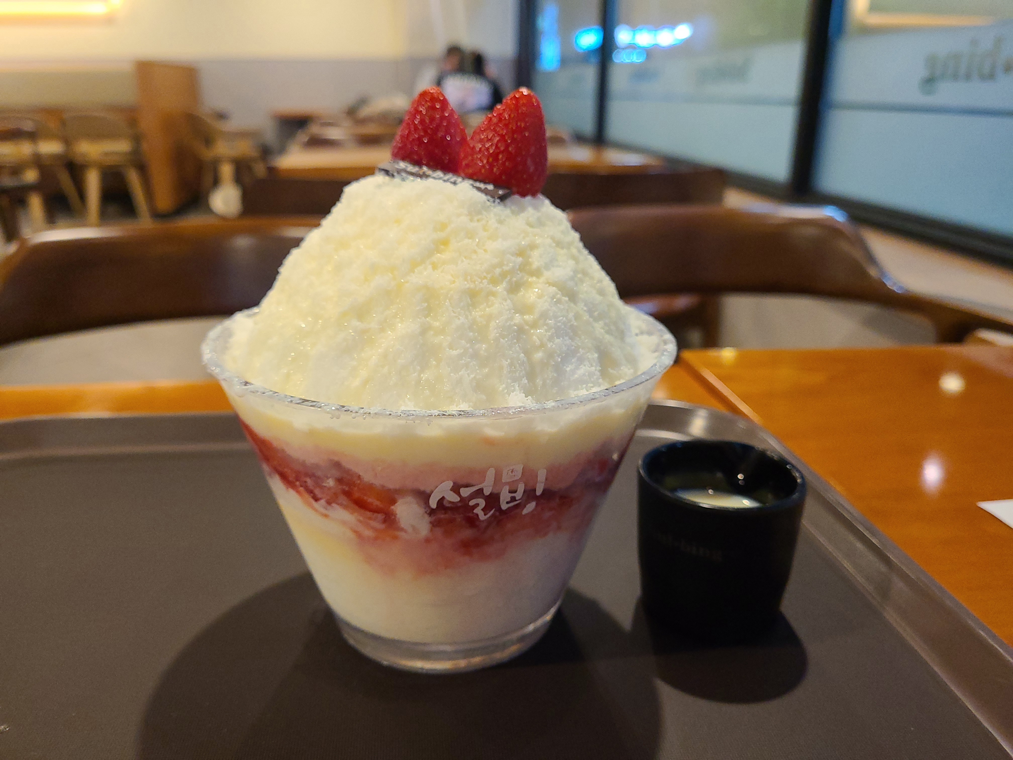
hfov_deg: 67.3
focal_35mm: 26
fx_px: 761
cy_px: 380
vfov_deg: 53.1
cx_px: 506
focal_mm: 5.4
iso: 400
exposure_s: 1/60
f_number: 1.8
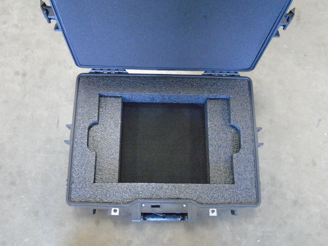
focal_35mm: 31
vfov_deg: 45.4
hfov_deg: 58.4
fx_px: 294
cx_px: 164
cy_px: 123
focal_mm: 5.5
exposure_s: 1/30
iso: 800
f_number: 3.5
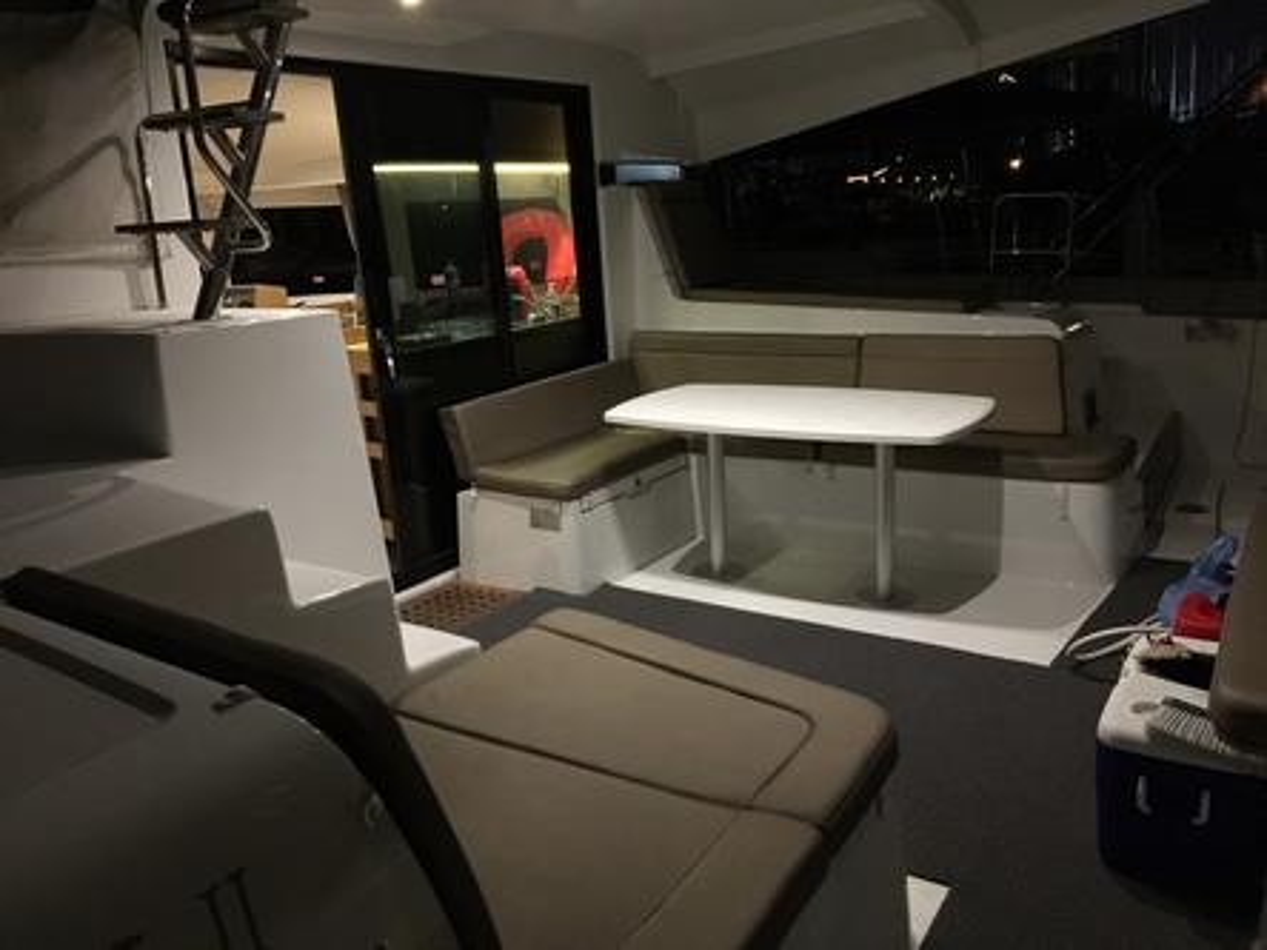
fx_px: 1061
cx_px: 634
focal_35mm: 29
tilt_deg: -12.3
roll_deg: +3.1
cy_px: 475
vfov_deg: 48.2
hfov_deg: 61.7
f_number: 2.2
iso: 200
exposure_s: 1/8
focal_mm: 4.15
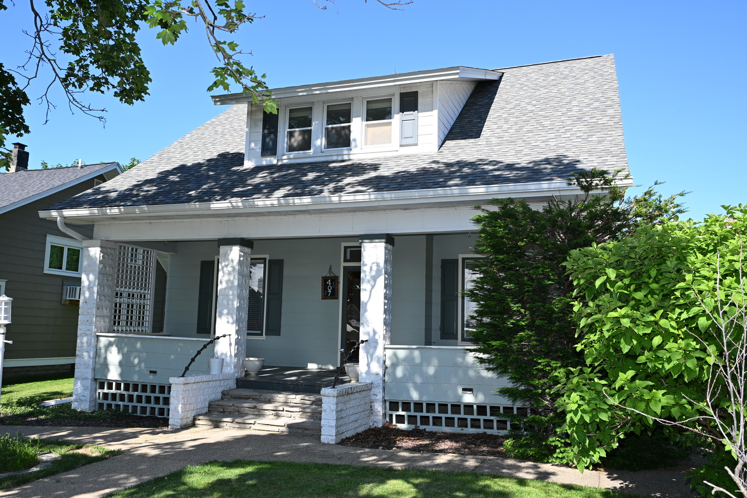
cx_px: 374
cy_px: 249
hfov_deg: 61.9
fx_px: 622
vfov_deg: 43.6
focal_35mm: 30
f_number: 7.1
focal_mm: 20
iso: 100
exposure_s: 1/200
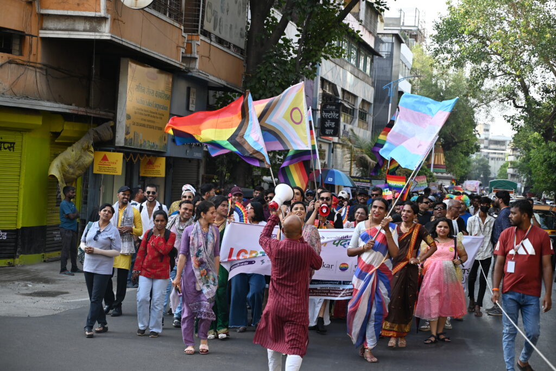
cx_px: 278
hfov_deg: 28.8
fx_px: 1082
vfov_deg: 19.5
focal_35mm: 70
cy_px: 186
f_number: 4.5
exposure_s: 1/250
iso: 200
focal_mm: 70
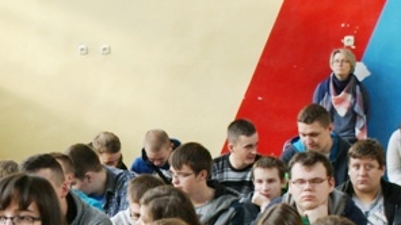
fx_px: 1266
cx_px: -16
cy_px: 266
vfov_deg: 10.0
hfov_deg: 17.5
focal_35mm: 119
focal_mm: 35
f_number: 5.6
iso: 400
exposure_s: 1/60
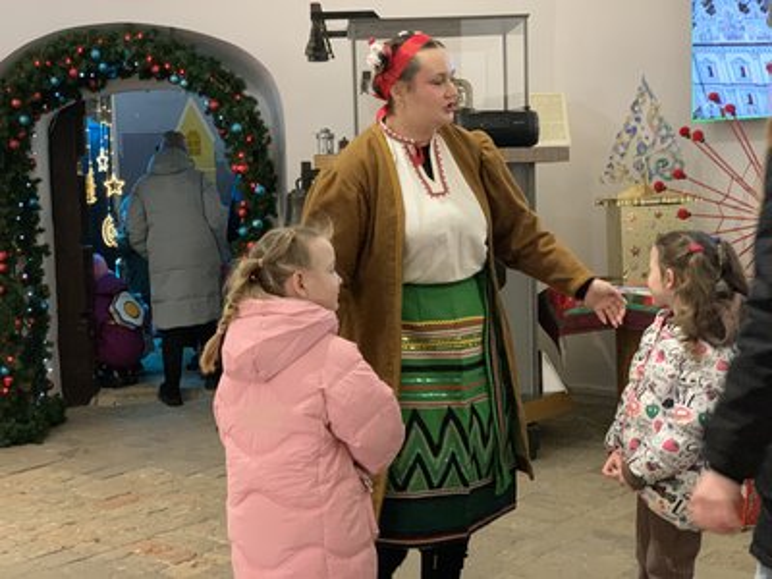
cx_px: 386
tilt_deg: -3.7
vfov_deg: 28.0
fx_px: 1160
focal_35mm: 52
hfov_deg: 36.8
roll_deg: +1.9
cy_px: 290
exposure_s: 1/50
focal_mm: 6
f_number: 2.4
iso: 500
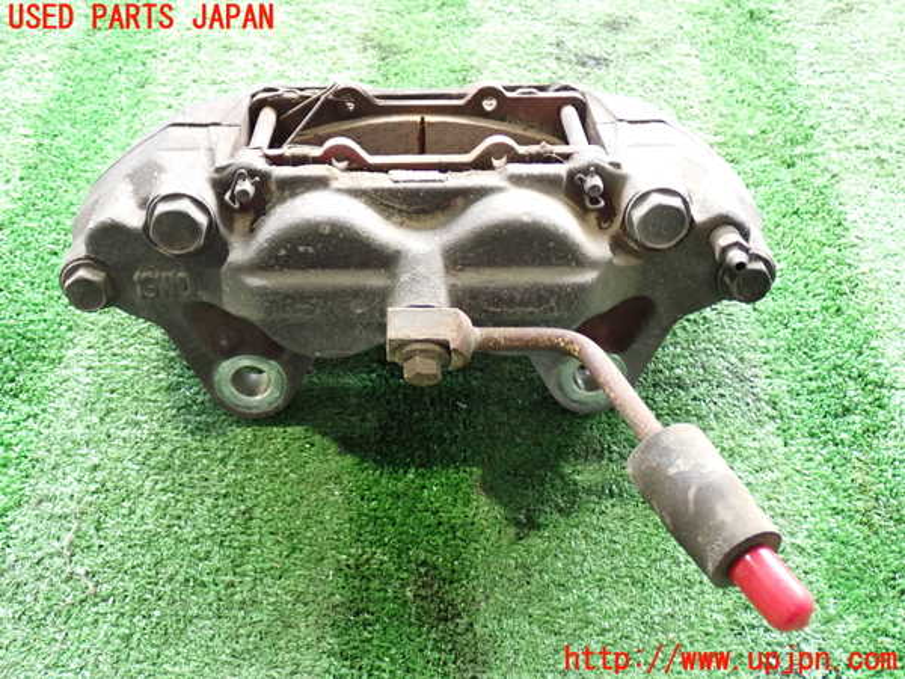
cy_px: 340
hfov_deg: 45.8
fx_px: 1072
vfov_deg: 35.1
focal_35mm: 41
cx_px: 452
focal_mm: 7.31
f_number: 2.8
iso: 800
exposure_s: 1/40
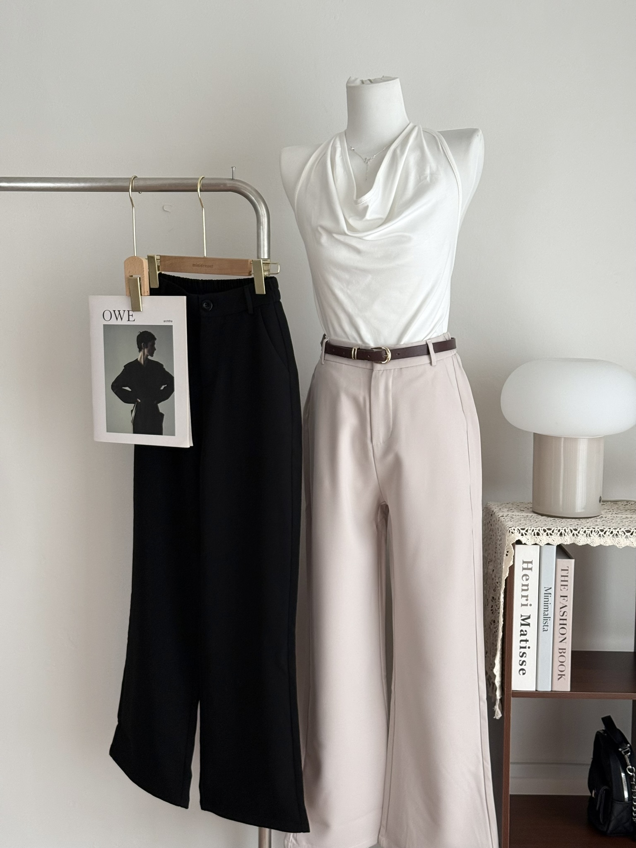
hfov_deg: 30.3
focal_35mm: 48
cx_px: 318
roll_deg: -0.9
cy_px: 424
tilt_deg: -6.1
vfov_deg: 39.7
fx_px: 1176
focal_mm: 6.76
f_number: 1.78
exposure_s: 1/60
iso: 100
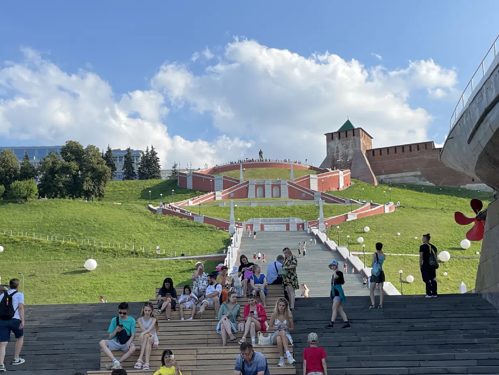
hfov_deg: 37.5
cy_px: 208
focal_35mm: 51
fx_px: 735
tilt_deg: +15.2
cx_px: 259
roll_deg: +1.6
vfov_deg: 28.5
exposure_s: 1/2564
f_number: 1.6
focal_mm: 4.2
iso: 32
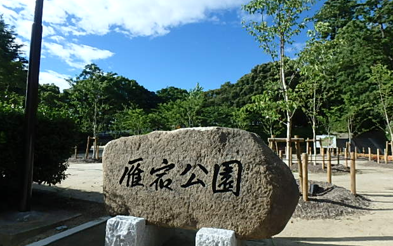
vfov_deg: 53.0
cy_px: 118
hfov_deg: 77.1
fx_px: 246
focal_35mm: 23
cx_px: 190
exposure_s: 1/320
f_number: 6
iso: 125
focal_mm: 3.7
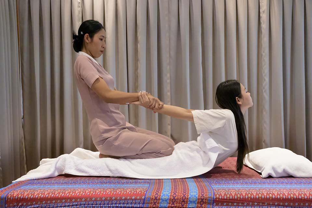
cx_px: 156
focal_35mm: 41
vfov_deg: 32.6
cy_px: 104
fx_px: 355
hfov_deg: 47.4
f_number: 4.5
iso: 11400
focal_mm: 41
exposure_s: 1/200
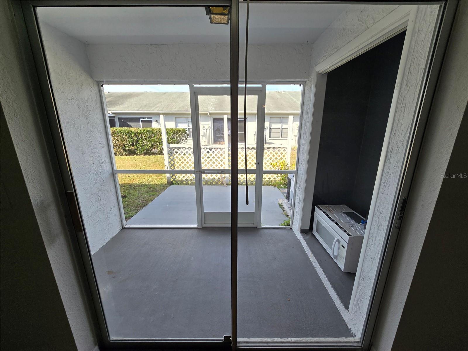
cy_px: 176
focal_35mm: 13
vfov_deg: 89.9
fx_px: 176
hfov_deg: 106.2
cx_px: 234
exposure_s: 1/308
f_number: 2.2
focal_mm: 2.2
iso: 50
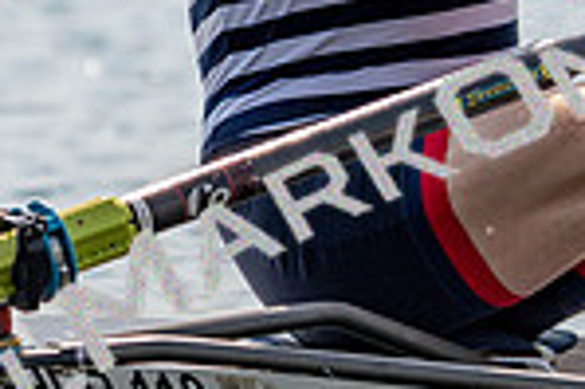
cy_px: -37
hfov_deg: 2.6
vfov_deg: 1.8
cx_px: 605
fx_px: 12661
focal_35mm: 780
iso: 160
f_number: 5.6
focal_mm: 200
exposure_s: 1/1600
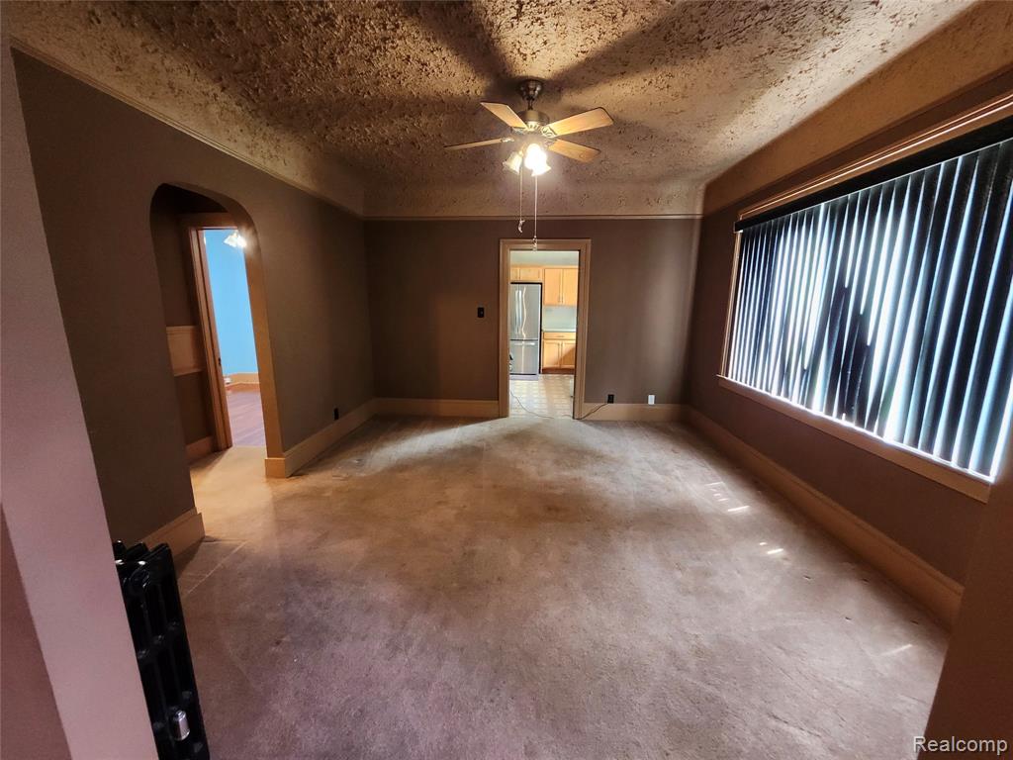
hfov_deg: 106.2
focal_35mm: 13
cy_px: 380
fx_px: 380
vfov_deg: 89.9
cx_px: 506
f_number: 2.2
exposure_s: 1/24
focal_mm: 1.74
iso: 640
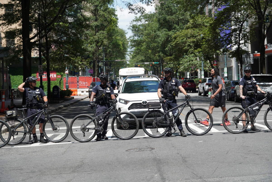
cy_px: 91
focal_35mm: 69
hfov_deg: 29.2
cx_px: 136
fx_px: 522
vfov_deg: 19.8
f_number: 5.6
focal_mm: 46
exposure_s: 1/400
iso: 100
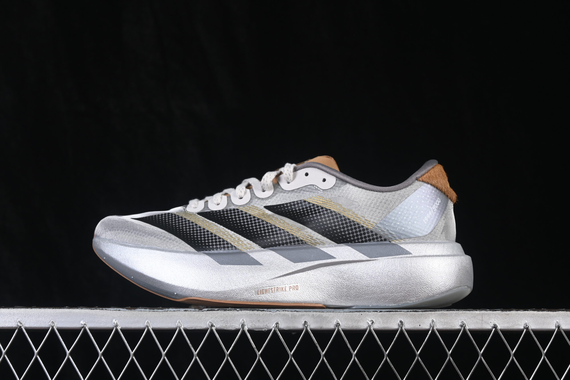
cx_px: 285
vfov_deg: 18.2
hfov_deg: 27.0
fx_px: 1187
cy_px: 190
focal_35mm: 75
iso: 160
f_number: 7.1
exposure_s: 1/80
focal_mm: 50
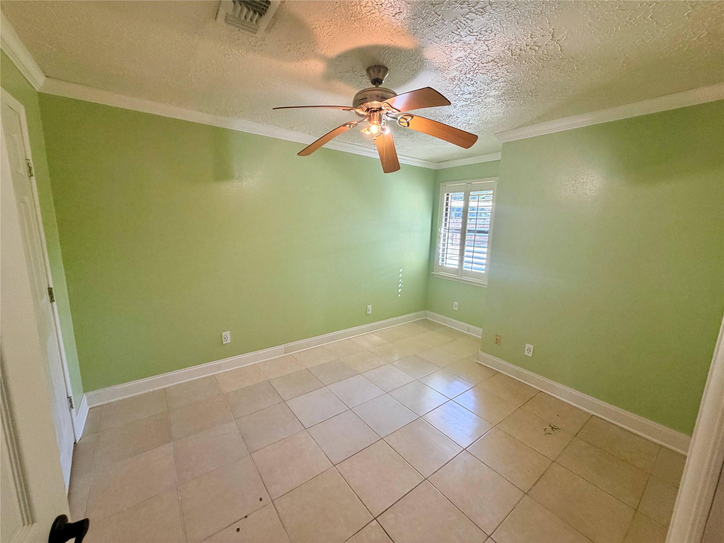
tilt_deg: -10.5
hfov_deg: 102.1
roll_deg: -1.8
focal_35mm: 14
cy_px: 272
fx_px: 293
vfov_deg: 85.7
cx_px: 362
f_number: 2.2
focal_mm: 2.22
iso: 160
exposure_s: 1/60
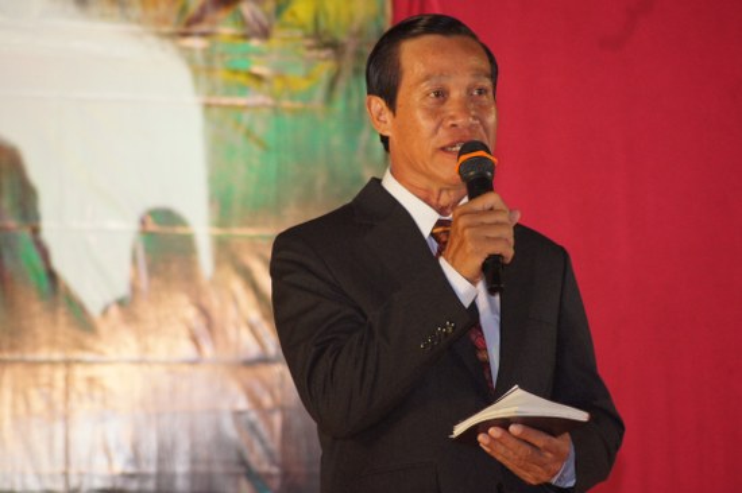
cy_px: 246
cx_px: 371
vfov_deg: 4.6
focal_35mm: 300
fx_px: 6179
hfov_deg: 6.9
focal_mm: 200
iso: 1600
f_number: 5.6
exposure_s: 1/60
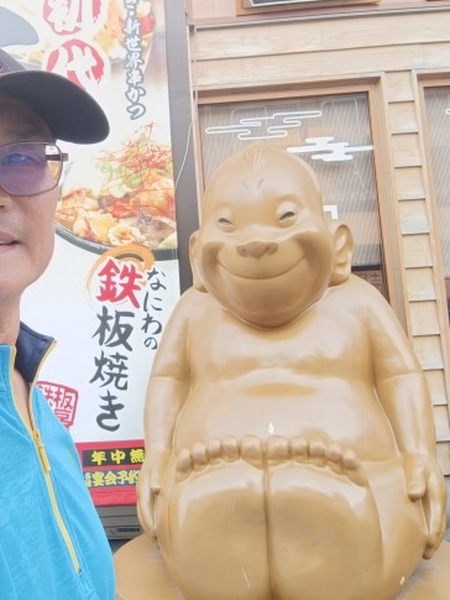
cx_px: 111
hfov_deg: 36.8
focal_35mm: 38
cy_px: 213
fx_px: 658
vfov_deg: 48.3
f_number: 2.45
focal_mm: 3.24
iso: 58
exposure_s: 1/176
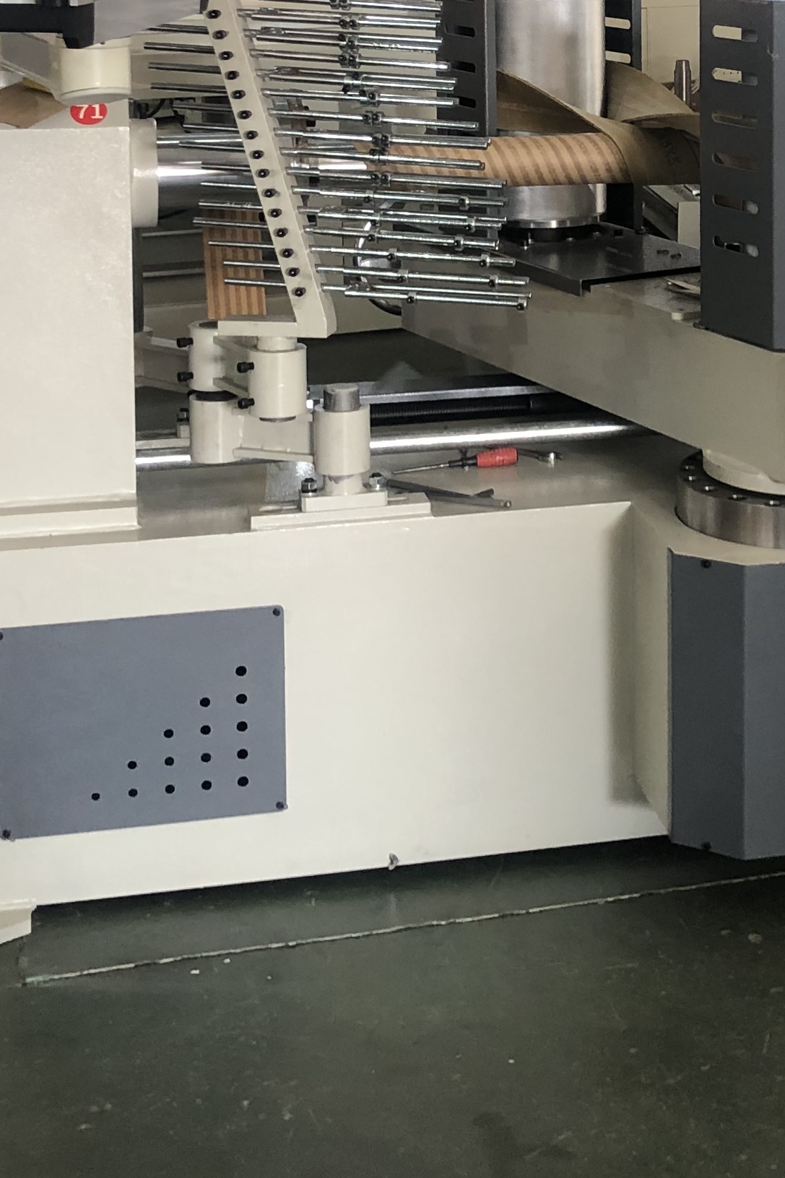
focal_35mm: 72
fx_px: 2355
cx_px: 721
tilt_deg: -8.4
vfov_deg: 27.1
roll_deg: +1.0
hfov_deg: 18.6
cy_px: 108
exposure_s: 1/20
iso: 40
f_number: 1.8
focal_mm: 4
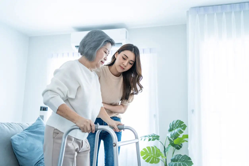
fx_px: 242
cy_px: 83
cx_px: 124
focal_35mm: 35
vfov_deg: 37.9
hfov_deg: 54.4
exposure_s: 1/250
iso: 400
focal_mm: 35
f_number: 2.5
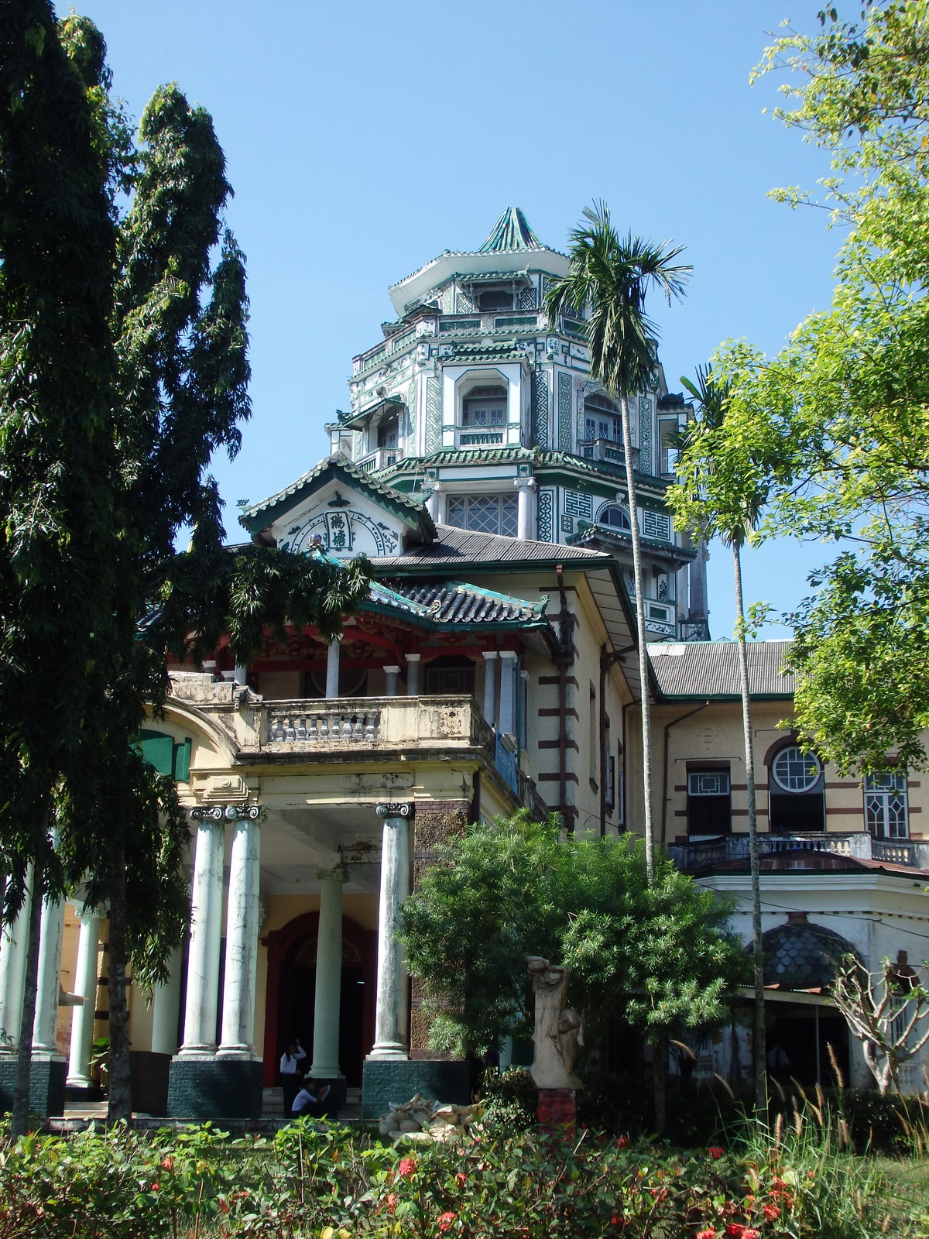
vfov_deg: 38.9
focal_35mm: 49
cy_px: 620
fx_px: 1753
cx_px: 464
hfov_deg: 29.7
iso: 125
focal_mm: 8.9
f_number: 4
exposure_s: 1/500
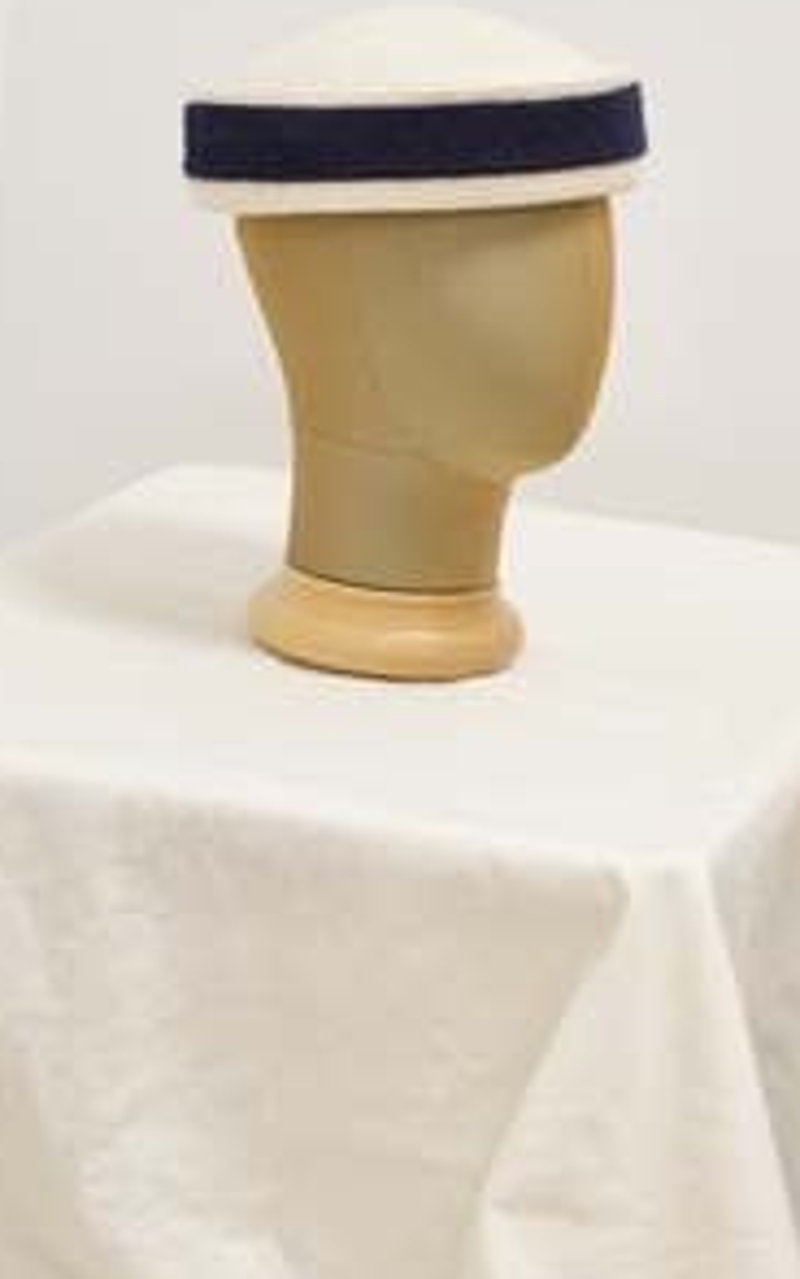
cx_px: 413
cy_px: 326
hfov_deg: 10.0
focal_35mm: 131
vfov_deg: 15.9
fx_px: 4565
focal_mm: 56
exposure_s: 1/60
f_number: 8
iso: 1600
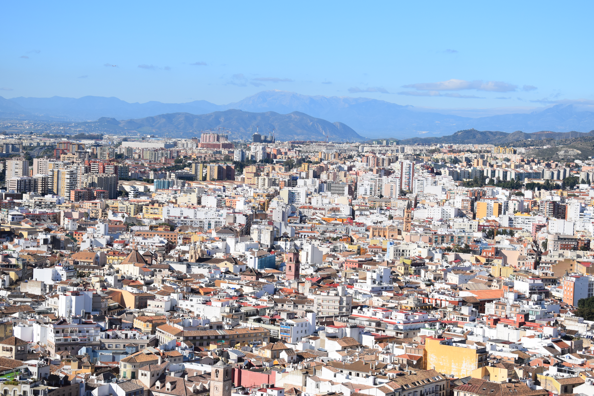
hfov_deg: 24.6
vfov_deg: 16.6
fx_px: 1361
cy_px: 198
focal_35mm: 82
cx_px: 297
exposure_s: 1/2000
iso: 400
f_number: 7.1
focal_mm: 55
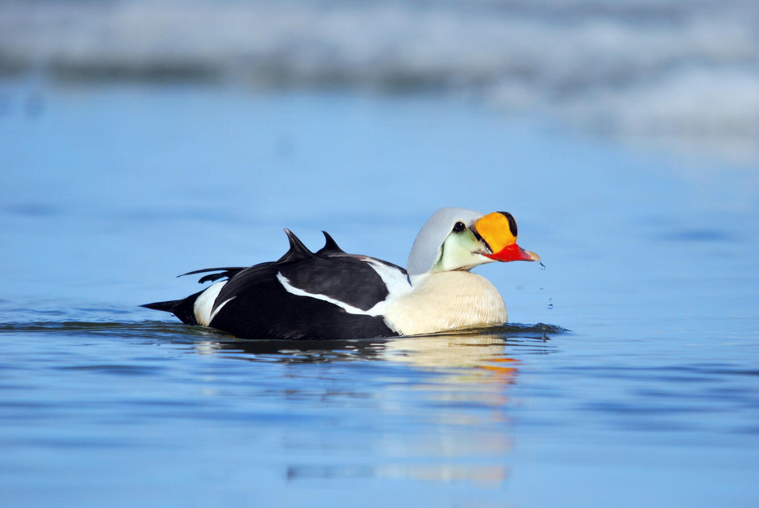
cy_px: 254
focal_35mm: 750
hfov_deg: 2.7
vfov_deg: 1.8
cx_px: 380
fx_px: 15829
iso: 400
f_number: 6.3
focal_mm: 500
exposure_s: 1/2500
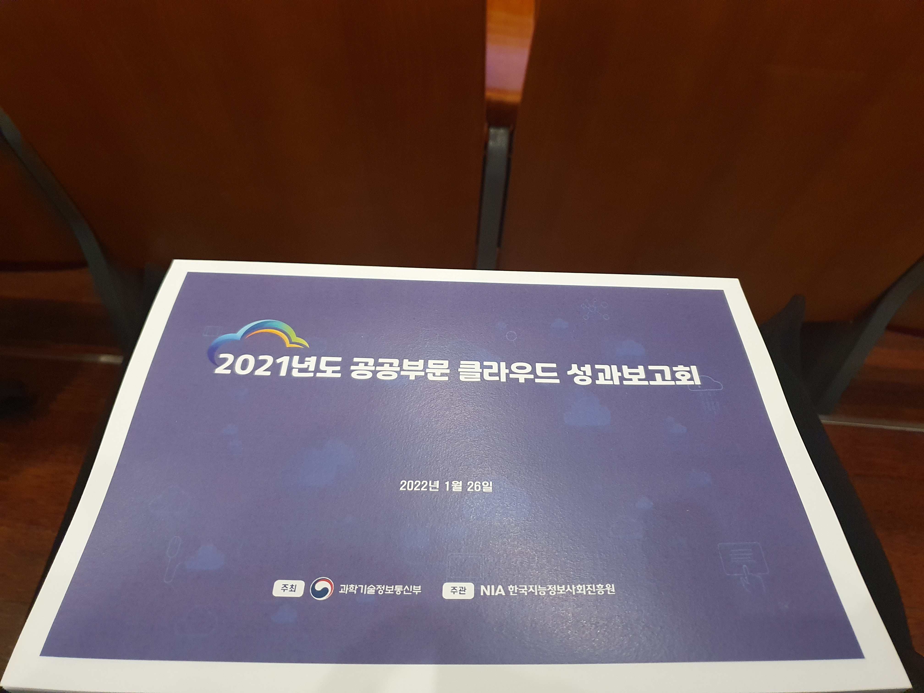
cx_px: 462
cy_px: 346
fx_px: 694
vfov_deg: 53.1
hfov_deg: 67.3
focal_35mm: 26
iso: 400
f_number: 1.5
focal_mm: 4.32
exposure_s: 1/40
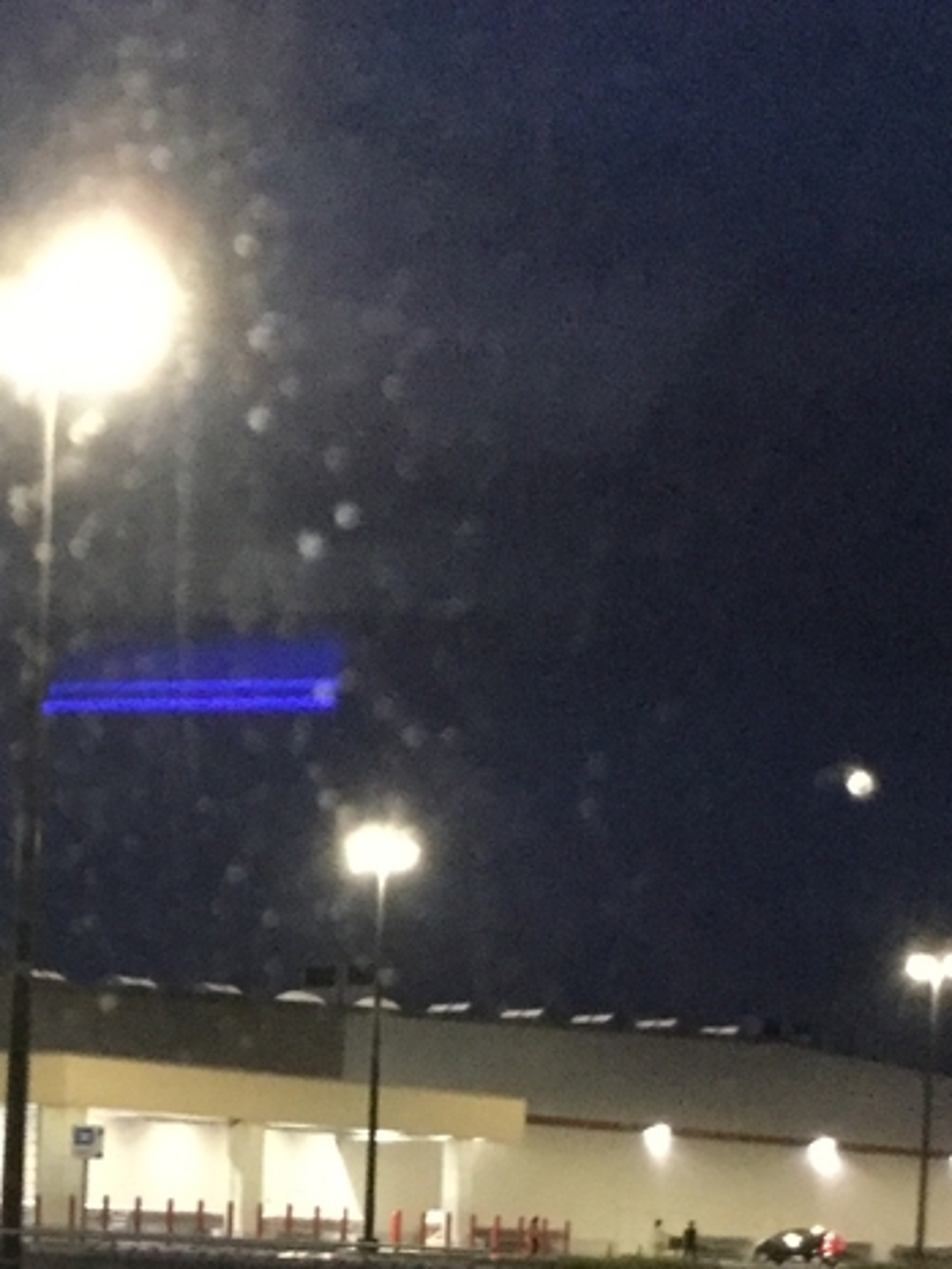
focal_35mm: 80
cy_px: 1405
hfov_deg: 17.9
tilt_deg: -3.9
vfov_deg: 22.9
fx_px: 2932
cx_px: -44
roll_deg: -2.4
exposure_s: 1/15
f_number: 2.4
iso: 320
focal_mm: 3.3
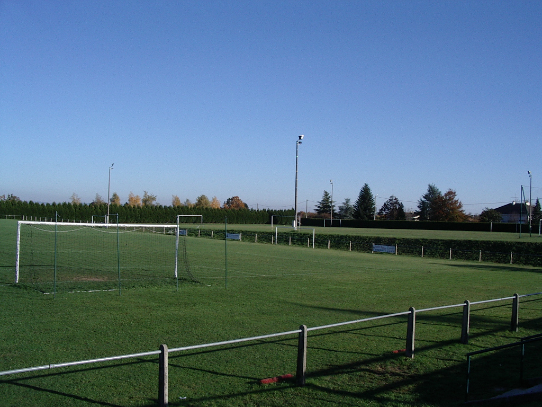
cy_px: 204
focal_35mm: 38
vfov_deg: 37.7
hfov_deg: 49.0
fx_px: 595
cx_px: 271
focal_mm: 5.8
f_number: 4.8
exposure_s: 1/500
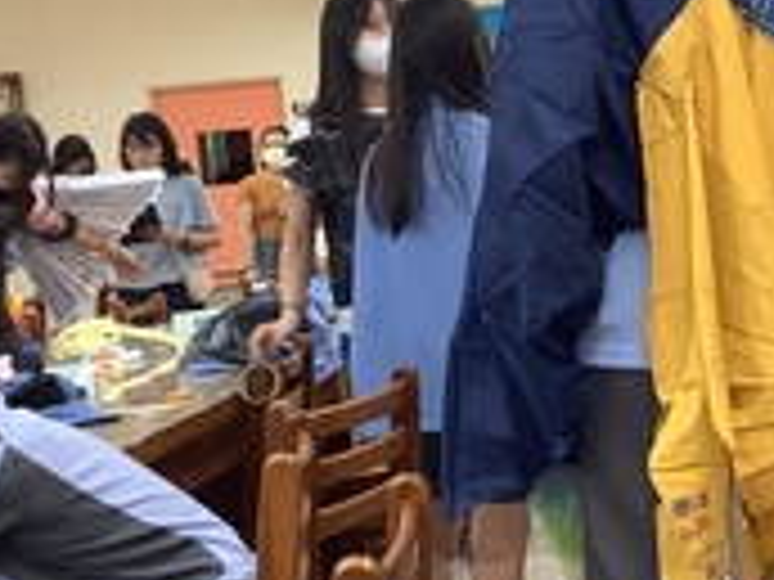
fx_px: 1610
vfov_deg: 20.4
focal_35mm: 72
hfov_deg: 25.6
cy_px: 243
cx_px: 778
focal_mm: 3.3
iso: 100
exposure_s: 1/60
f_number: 2.4
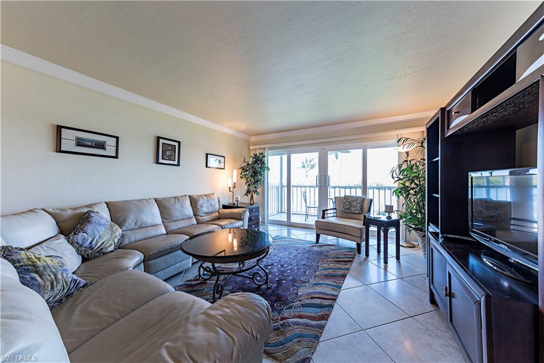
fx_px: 181
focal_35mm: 12
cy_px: 182
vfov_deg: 90.0
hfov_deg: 112.6
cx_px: 272
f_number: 8
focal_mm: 12
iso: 100
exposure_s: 1/2
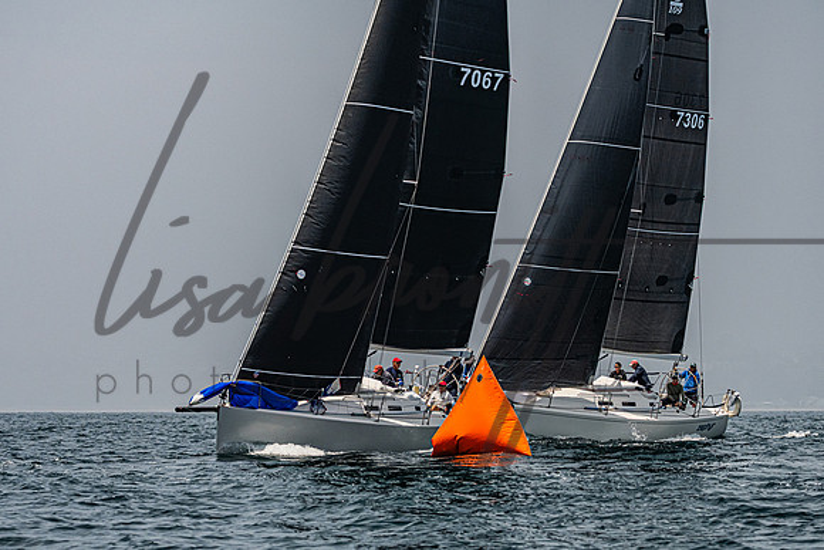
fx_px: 3696
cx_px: 374
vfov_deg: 8.5
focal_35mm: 161
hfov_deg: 12.7
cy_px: 359
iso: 400
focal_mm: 120
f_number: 6.3
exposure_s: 1/6400
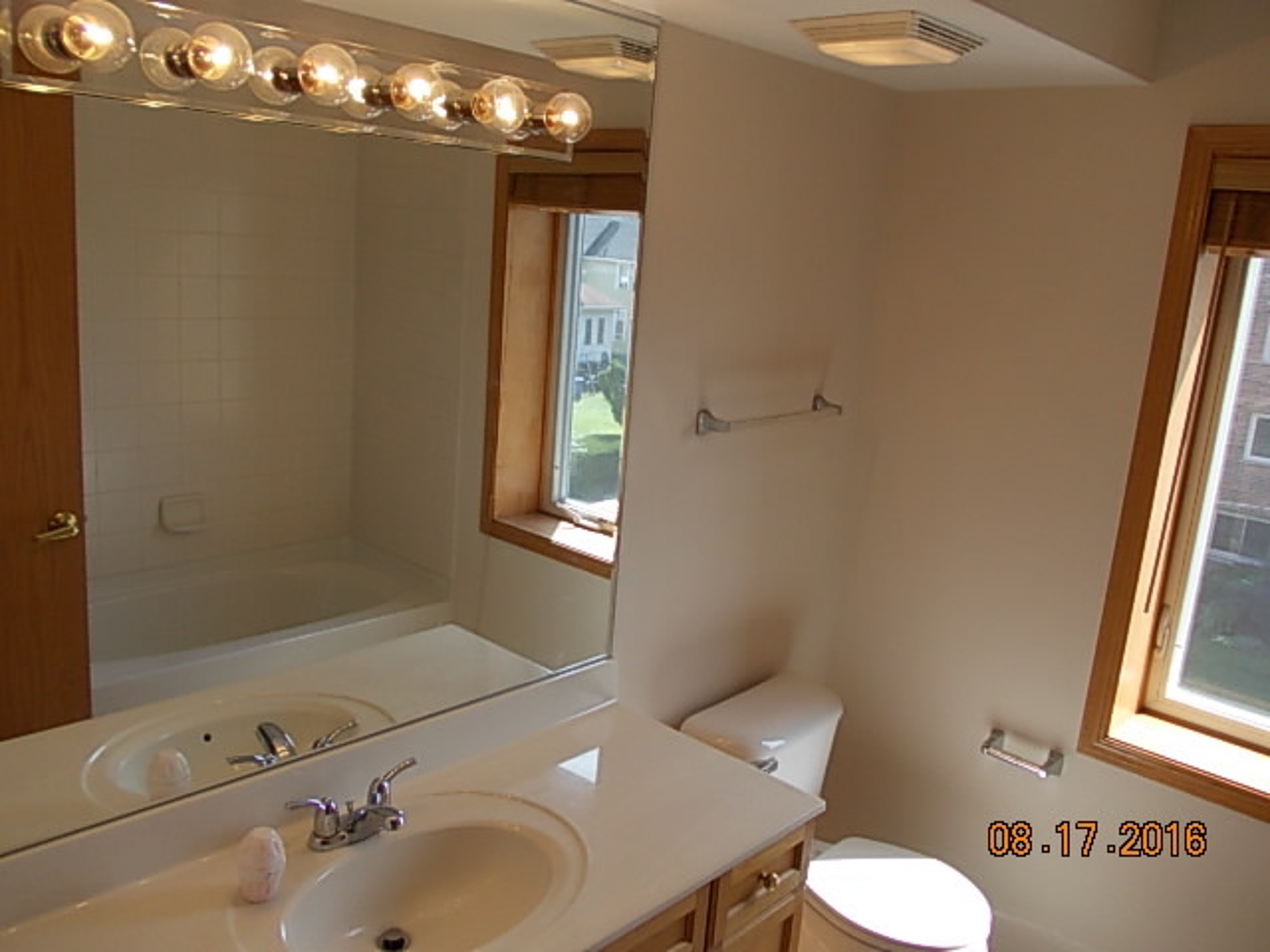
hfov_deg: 63.4
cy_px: 476
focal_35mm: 28
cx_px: 635
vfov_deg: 49.7
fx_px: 1027
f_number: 2.7
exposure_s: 1/160
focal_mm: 4
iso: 80
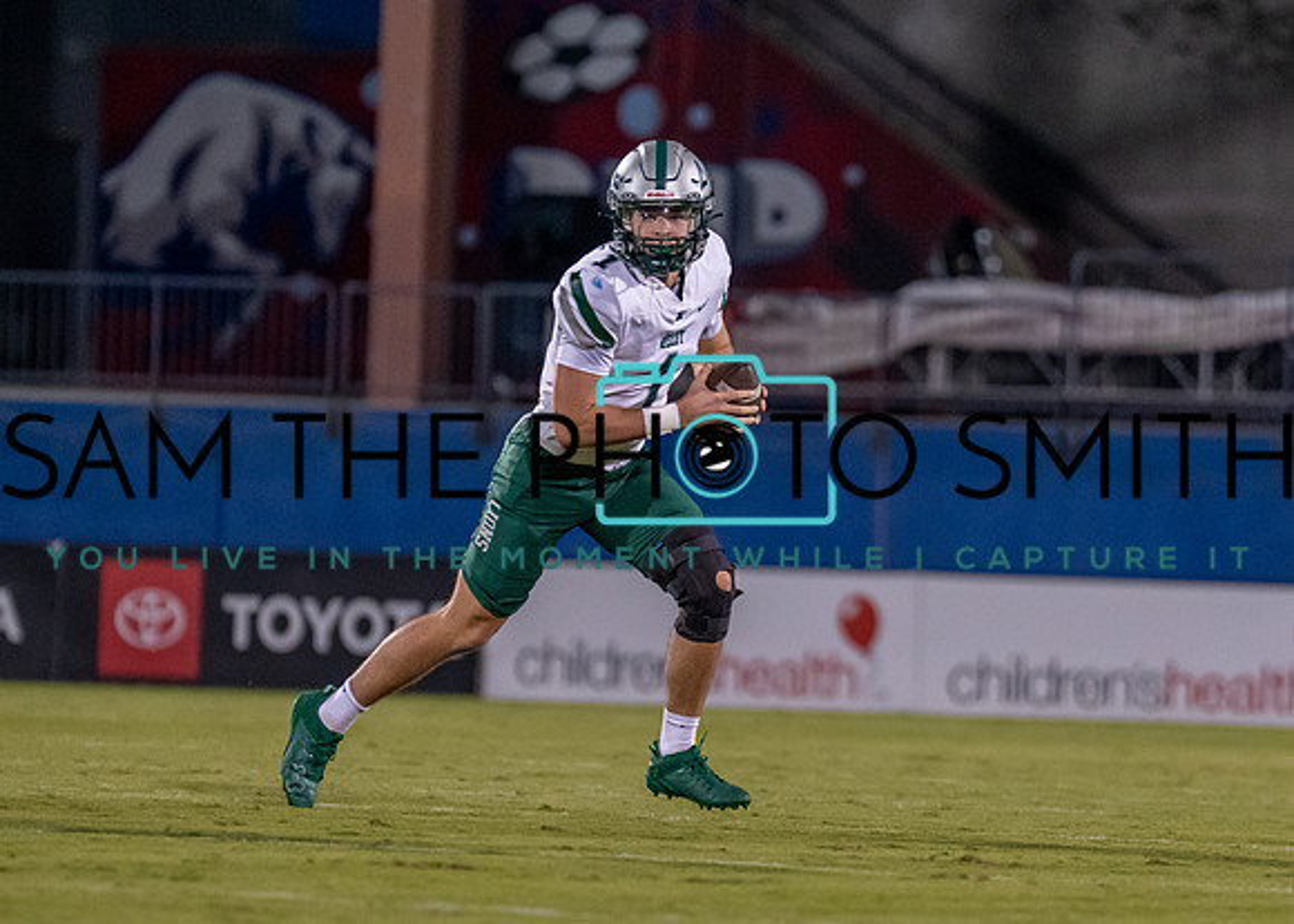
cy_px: 502
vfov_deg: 3.4
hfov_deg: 4.7
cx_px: 790
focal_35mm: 430
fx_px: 15786
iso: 2000
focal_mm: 200
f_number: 2.8
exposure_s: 1/1600
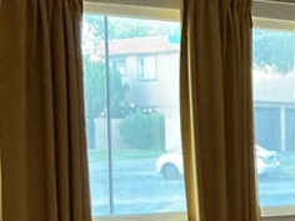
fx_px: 1074
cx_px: 530
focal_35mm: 126
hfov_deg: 13.9
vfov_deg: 11.7
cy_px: 209
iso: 400
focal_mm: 3
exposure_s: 1/30
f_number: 1.8
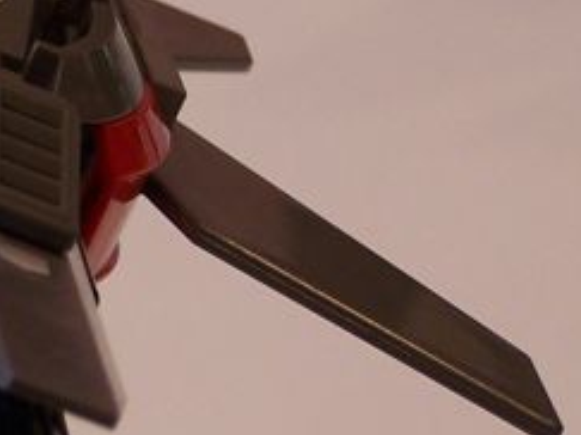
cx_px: -540
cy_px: 72
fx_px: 7432
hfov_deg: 4.4
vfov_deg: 3.4
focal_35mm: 443
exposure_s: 1/15
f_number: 3.2
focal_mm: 17.5
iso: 80
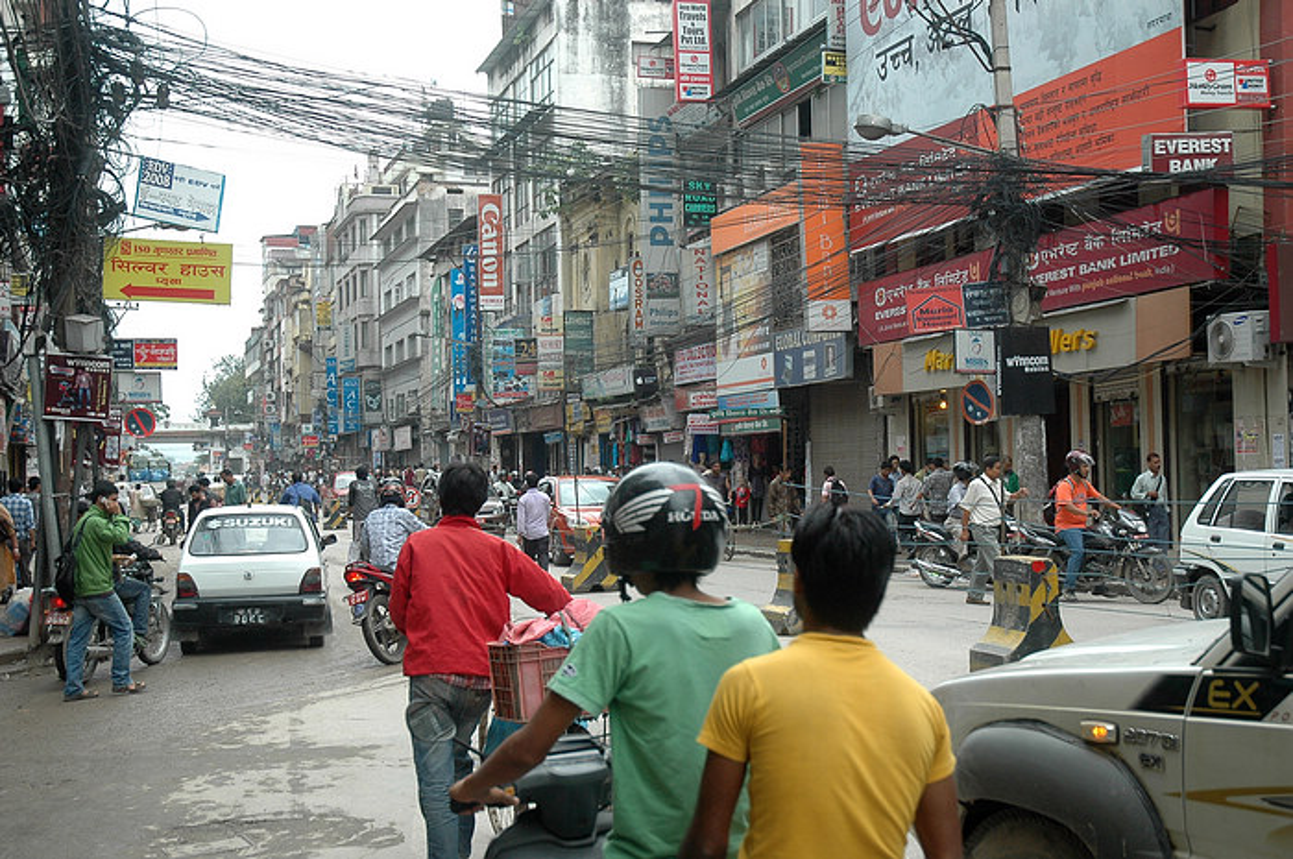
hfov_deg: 42.4
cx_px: 646
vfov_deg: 28.9
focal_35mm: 46
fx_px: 1668
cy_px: 430
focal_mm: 31
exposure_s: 1/500
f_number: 4.5
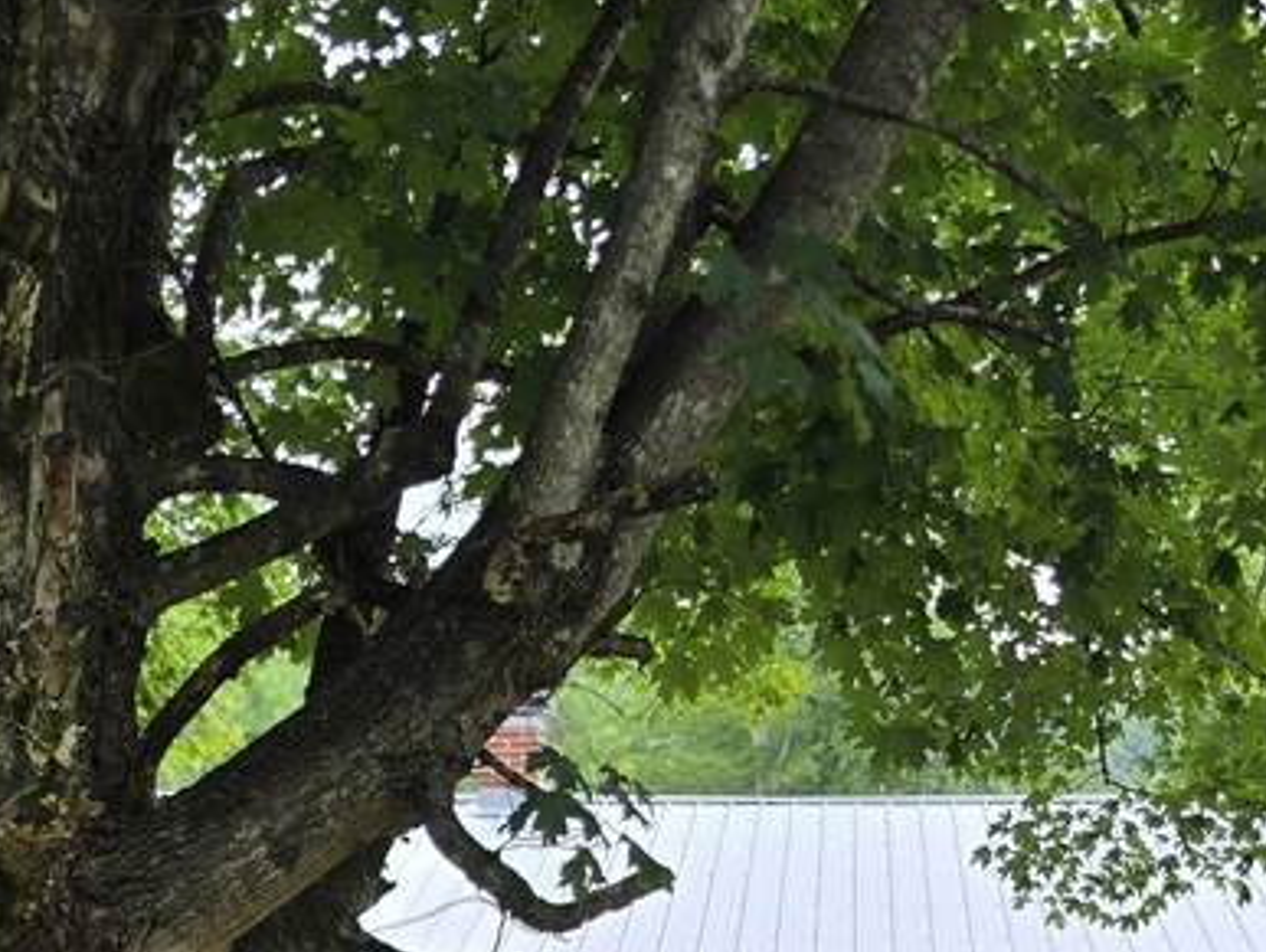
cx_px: 749
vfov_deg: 17.7
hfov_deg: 25.6
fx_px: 2782
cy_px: 1374
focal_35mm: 76
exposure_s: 1/120
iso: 16
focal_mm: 6.3
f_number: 1.7
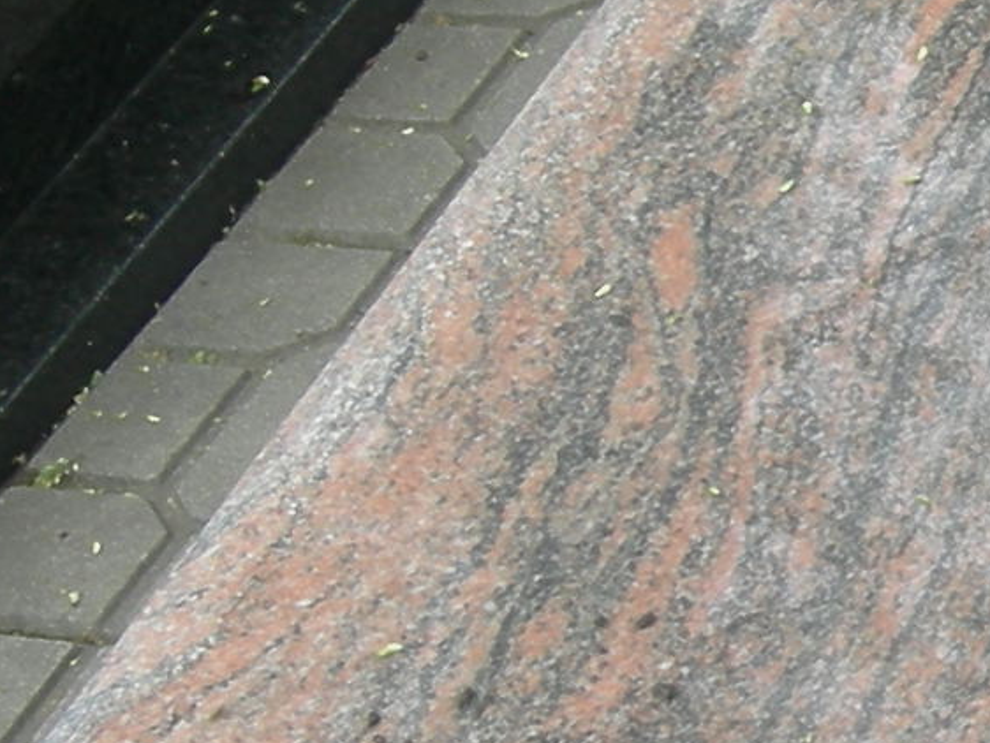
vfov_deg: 8.9
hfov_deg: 11.3
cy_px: 338
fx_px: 4750
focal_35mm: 166
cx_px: 1591
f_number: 6
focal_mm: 7.5
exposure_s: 1/290
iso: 64
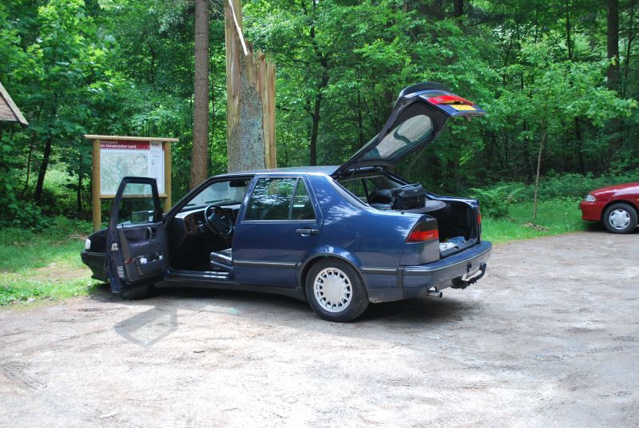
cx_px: 320
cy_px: 214
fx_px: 693
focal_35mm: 39
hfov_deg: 49.5
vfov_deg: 34.3
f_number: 4.5
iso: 200
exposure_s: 1/50
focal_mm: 26
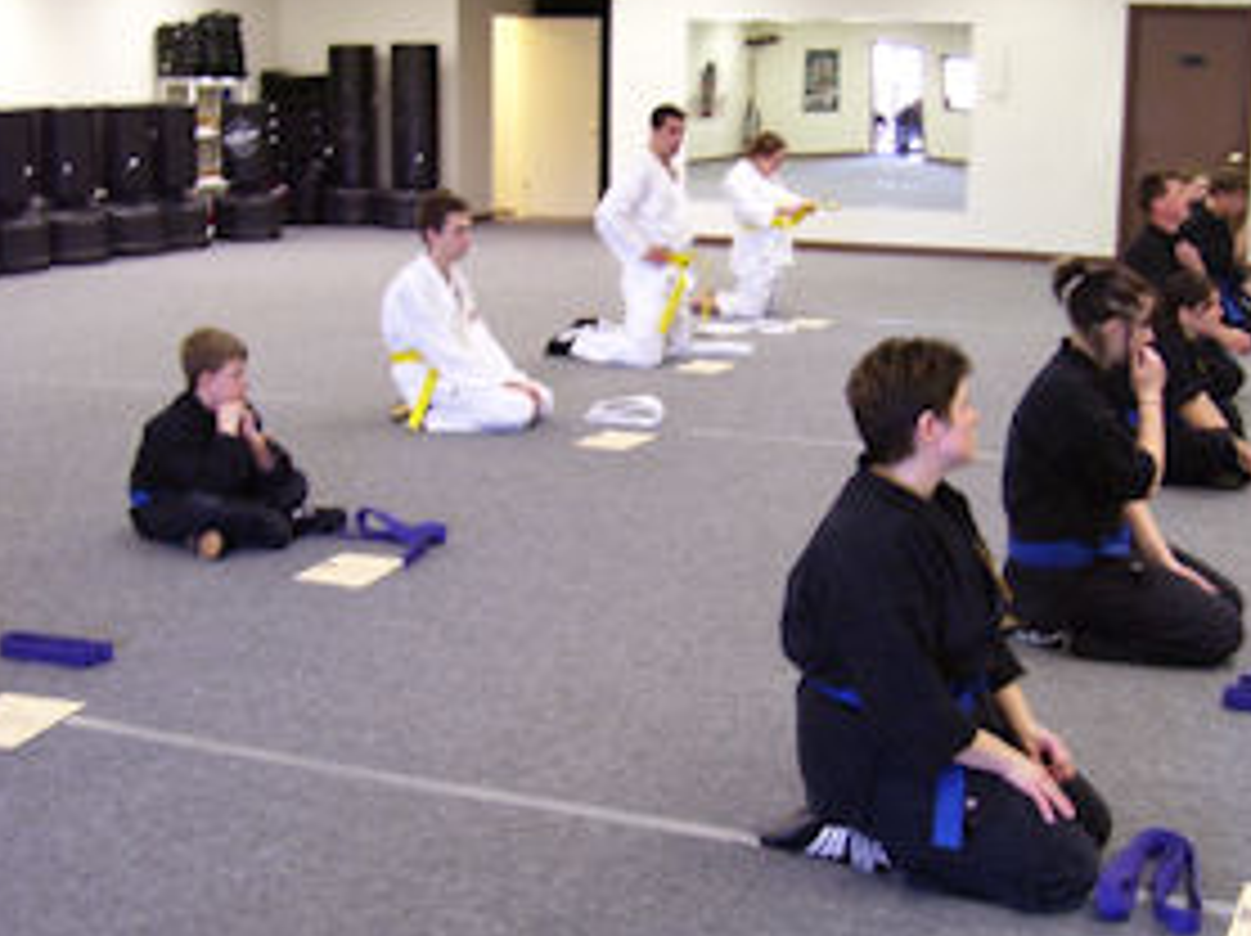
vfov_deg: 29.6
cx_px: 698
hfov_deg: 38.9
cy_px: 468
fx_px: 1769
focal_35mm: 49
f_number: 2.7
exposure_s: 1/15
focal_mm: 5.6
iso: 160
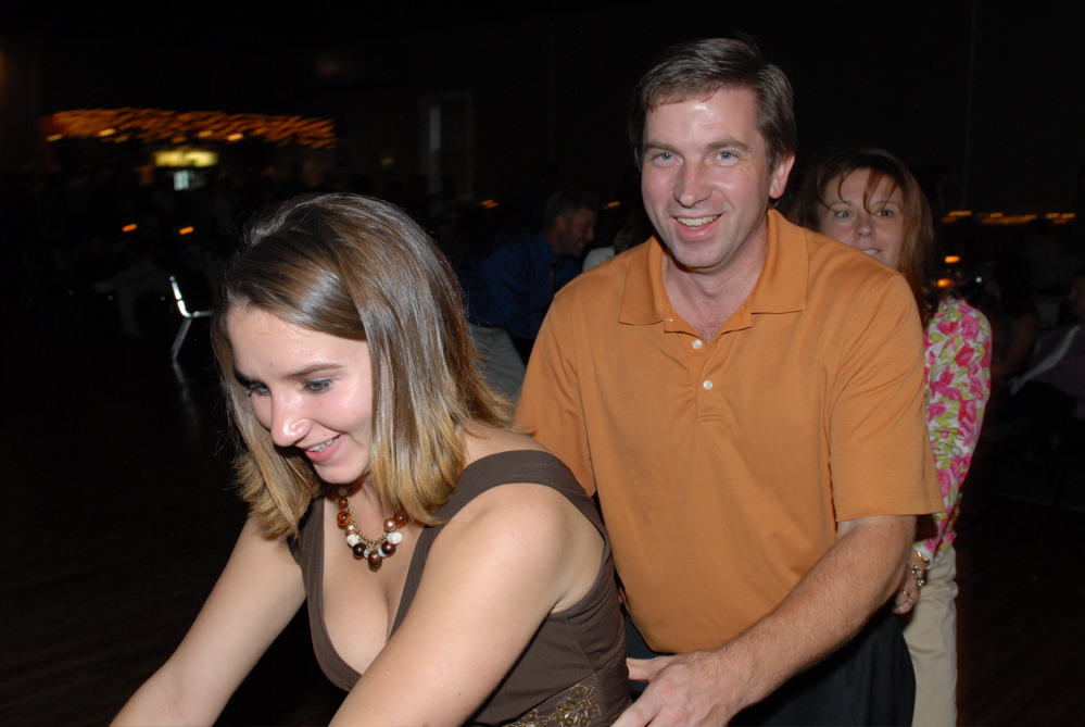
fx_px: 1086
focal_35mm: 36
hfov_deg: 53.1
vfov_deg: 37.0
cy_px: 364
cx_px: 542
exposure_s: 1/60
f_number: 5.6
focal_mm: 24
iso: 400
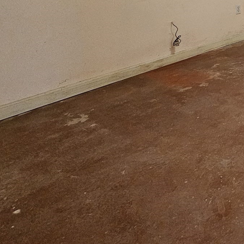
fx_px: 279
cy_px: -19
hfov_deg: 29.7
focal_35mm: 35
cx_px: 359
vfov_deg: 39.4
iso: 640
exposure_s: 1/30
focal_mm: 2.2
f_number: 2.2
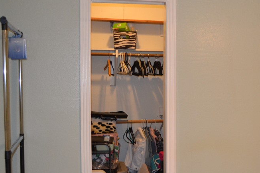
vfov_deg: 22.5
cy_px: 109
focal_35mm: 60
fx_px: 433
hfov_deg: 32.5
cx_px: 208
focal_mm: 24
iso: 1400
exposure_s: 1/60
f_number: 4
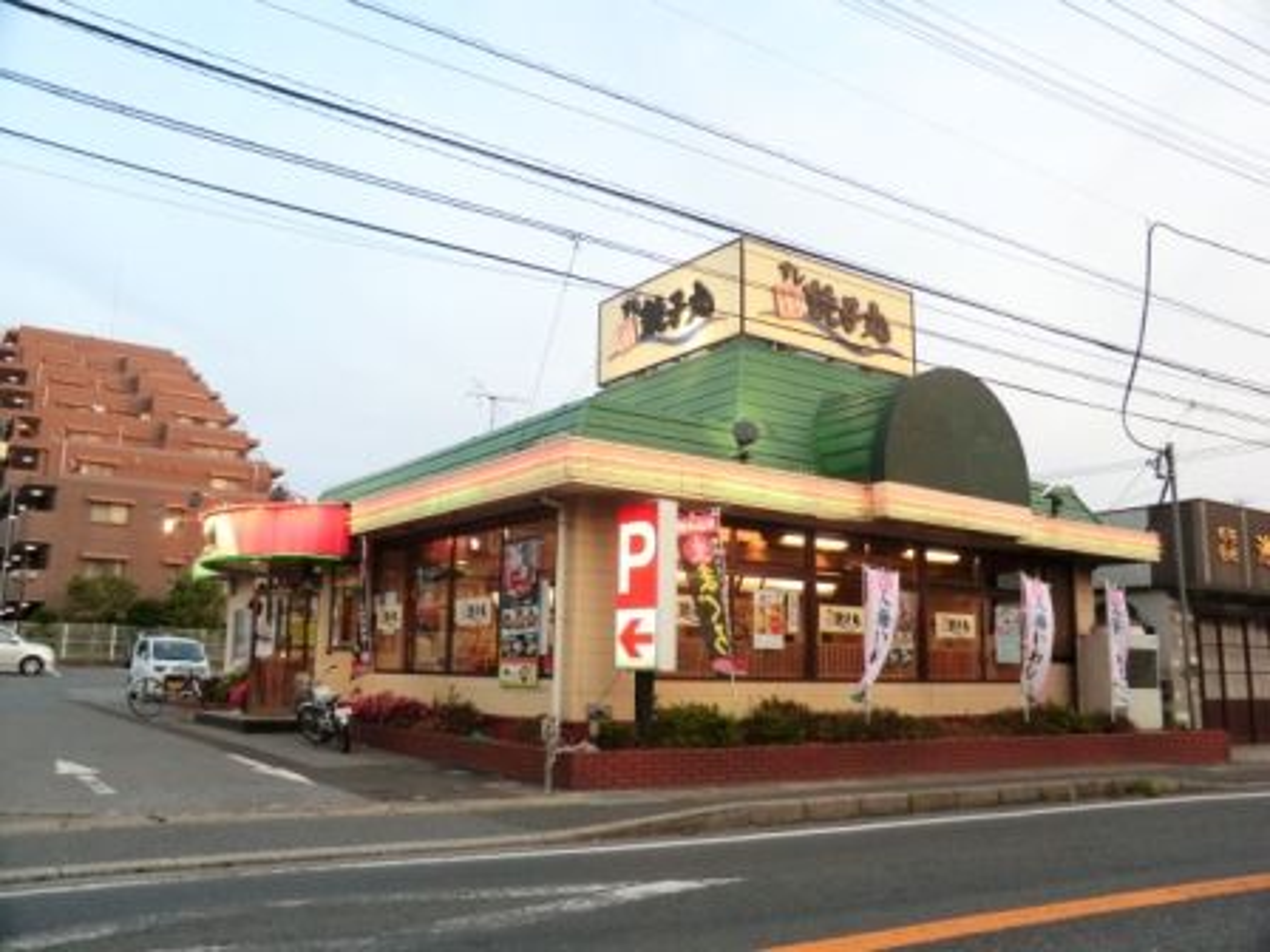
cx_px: 635
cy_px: 476
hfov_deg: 61.7
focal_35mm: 29
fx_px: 1064
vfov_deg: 48.2
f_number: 3.5
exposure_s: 1/60
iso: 200
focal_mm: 5.2
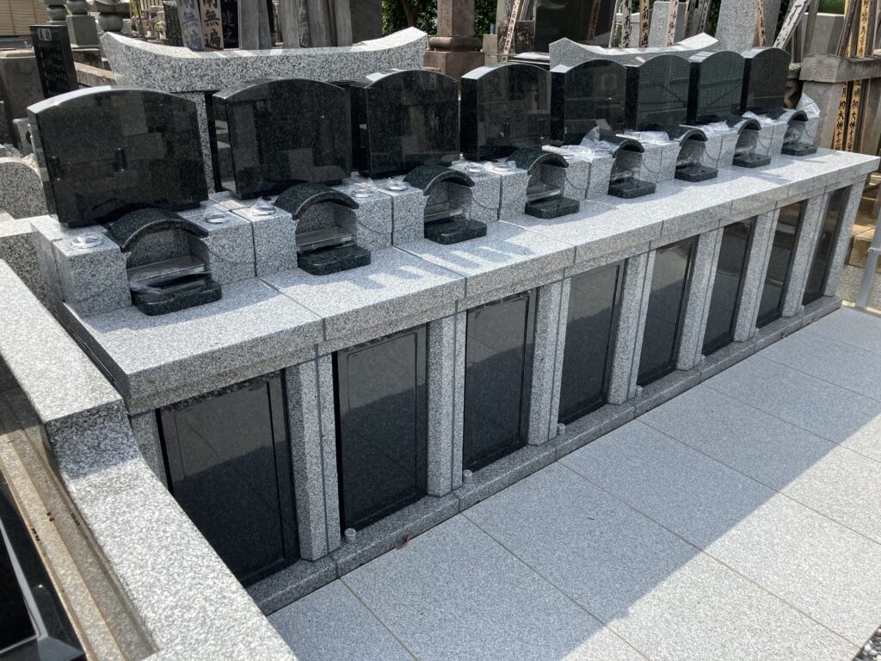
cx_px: 440
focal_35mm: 28
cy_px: 330
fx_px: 713
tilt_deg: -24.0
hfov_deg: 63.4
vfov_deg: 49.7
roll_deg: -0.7
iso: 32
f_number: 1.8
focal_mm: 3.99
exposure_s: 1/1350
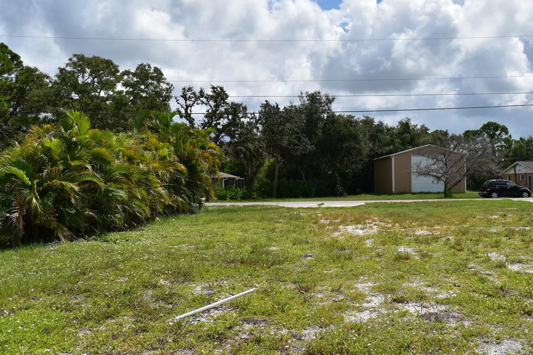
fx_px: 518
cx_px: 330
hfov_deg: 53.9
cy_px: 166
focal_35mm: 35
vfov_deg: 37.8
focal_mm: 18
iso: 250
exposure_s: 1/500
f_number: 11
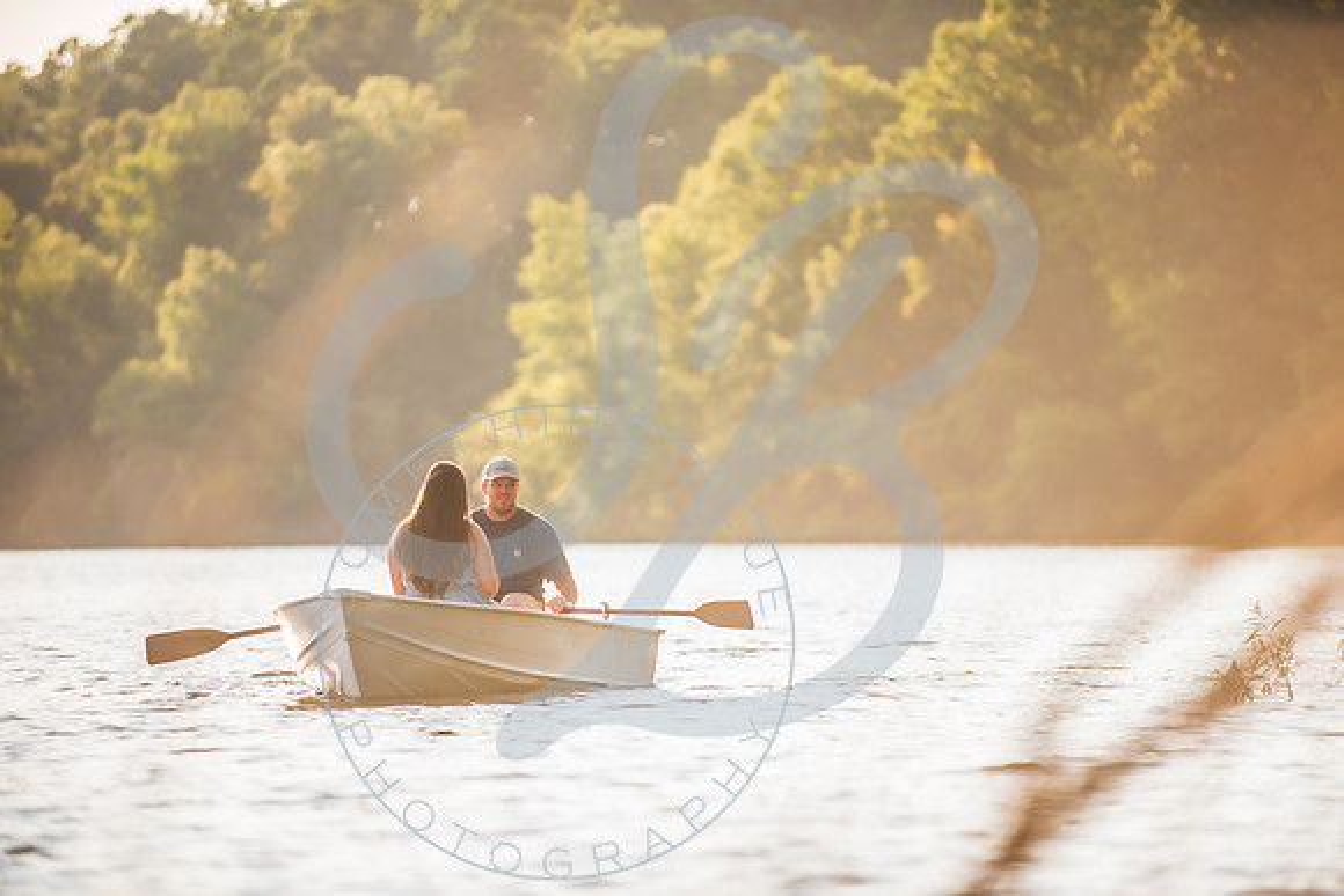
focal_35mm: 205
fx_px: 7652
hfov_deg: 10.0
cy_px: 448
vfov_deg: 6.7
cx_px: 681
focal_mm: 200
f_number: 2.8
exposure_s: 1/640
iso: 100
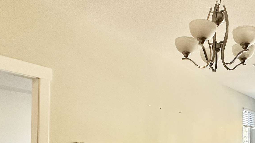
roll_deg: -0.9
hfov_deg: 45.9
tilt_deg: +0.4
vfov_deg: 27.1
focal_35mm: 41
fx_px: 277
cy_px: 150
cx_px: 216
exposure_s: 1/120
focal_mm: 2.22
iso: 160
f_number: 2.2
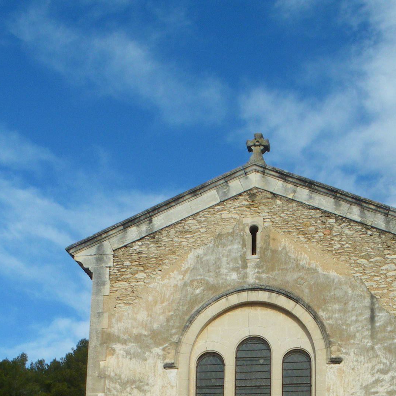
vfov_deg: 21.6
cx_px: 257
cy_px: 431
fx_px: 984
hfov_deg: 22.7
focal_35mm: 76
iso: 64
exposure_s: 1/320
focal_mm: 6.3
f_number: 5.4
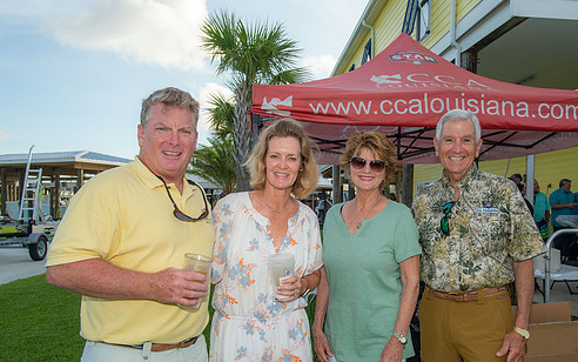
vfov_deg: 41.7
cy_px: 220
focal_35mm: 30
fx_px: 473
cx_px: 329
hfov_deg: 62.6
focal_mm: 25
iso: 200
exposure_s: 1/200
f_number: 7.1
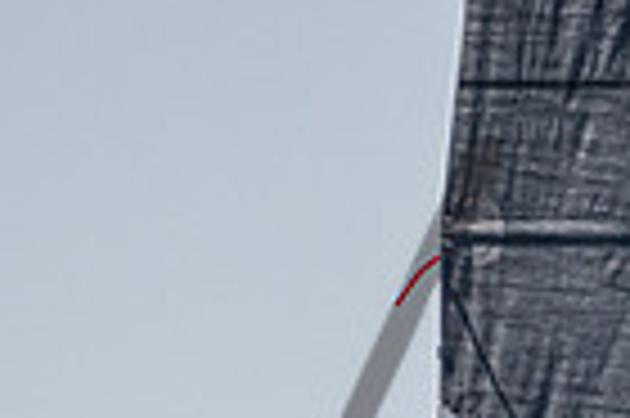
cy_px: 956
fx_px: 38822
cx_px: 901
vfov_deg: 0.6
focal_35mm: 2221
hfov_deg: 0.9
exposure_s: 1/6400
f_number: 5.6
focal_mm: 400
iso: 400
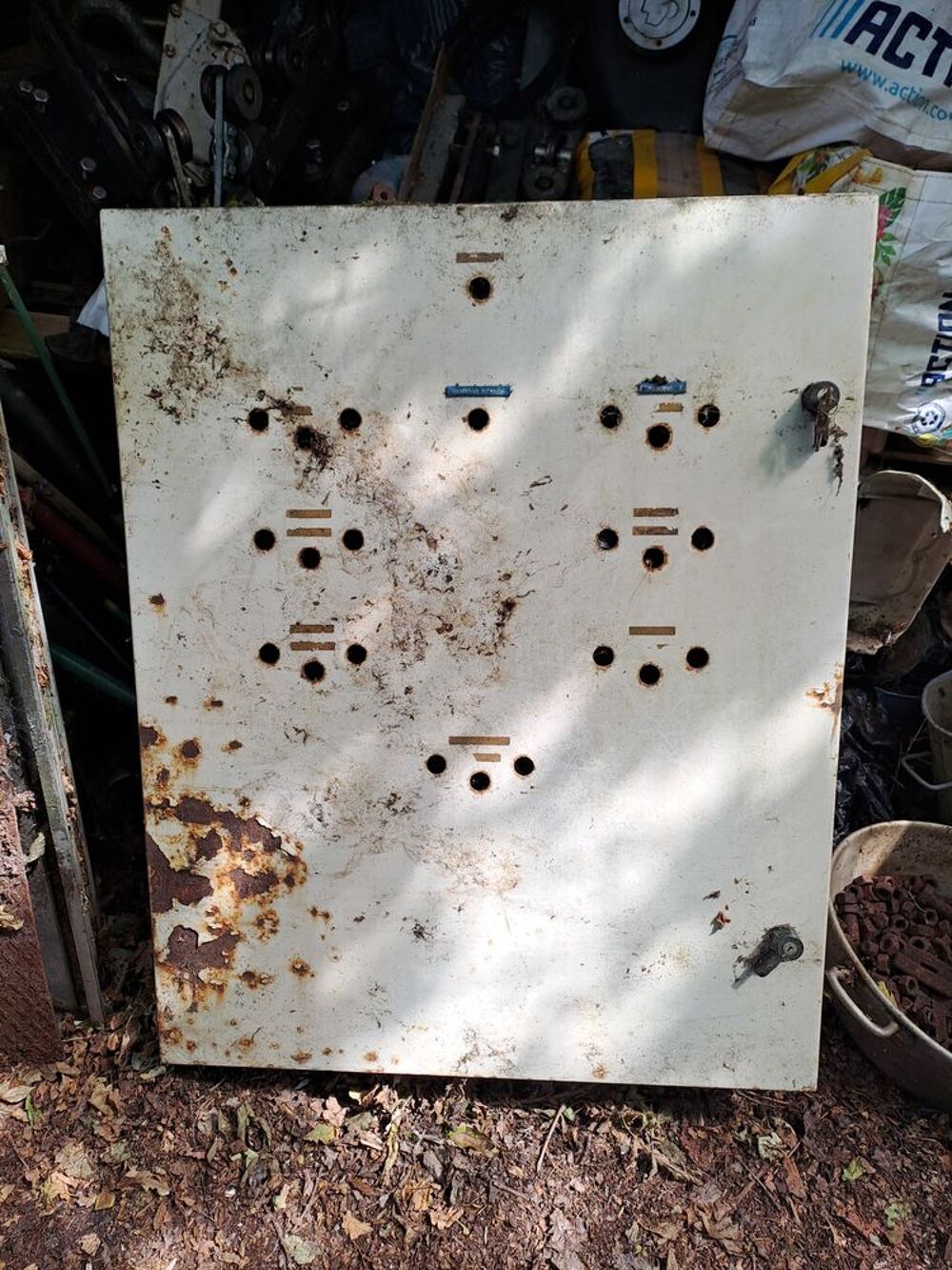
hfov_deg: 54.9
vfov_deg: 69.4
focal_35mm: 25
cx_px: 476
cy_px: 635
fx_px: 917
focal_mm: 4.65
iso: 32
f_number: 1.8
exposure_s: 1/100
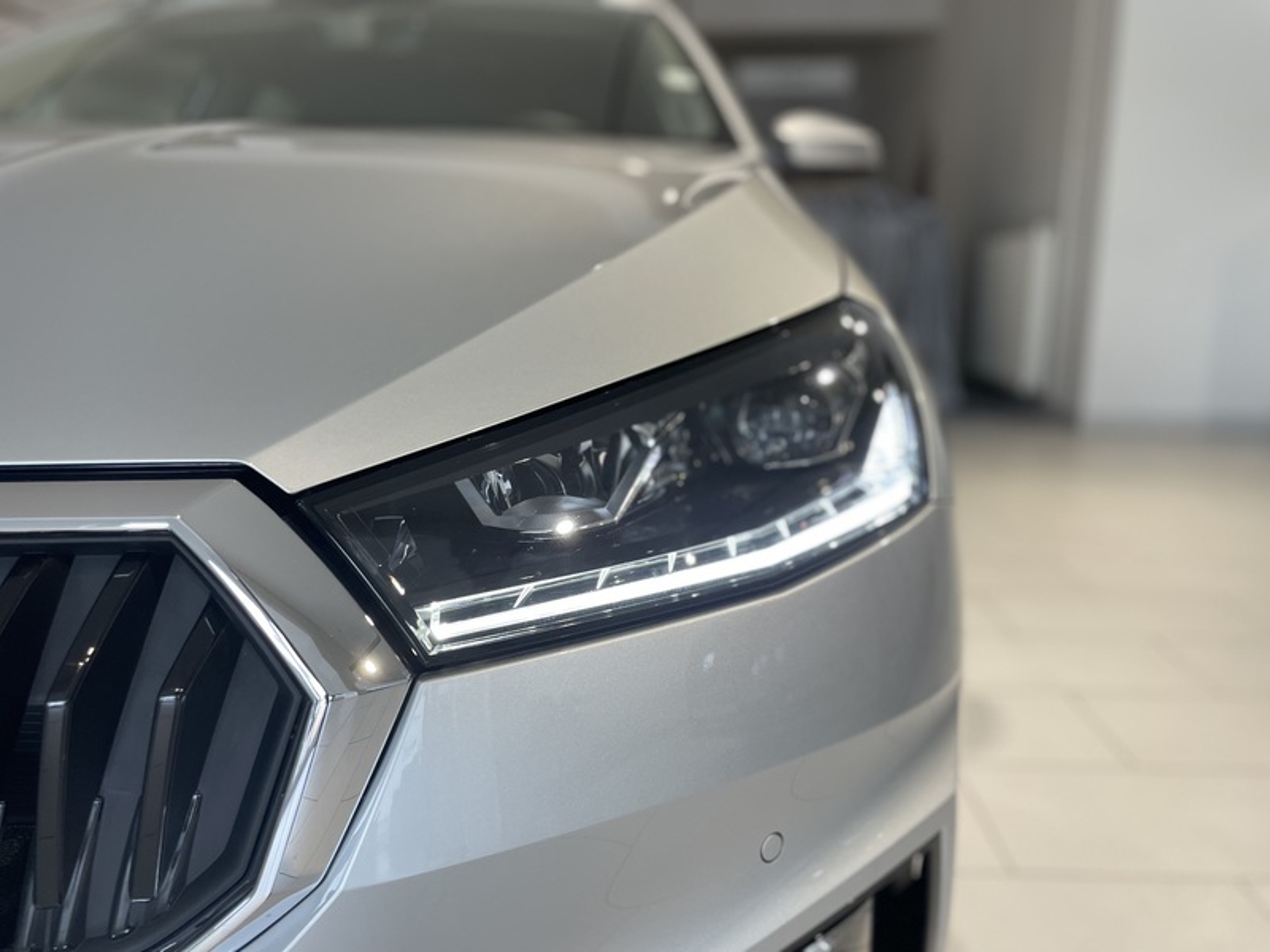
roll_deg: +0.3
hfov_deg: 67.3
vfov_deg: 53.1
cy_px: 476
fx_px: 954
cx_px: 635
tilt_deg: -12.4
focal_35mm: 26
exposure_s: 1/113
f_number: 1.6
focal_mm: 4.2
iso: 32
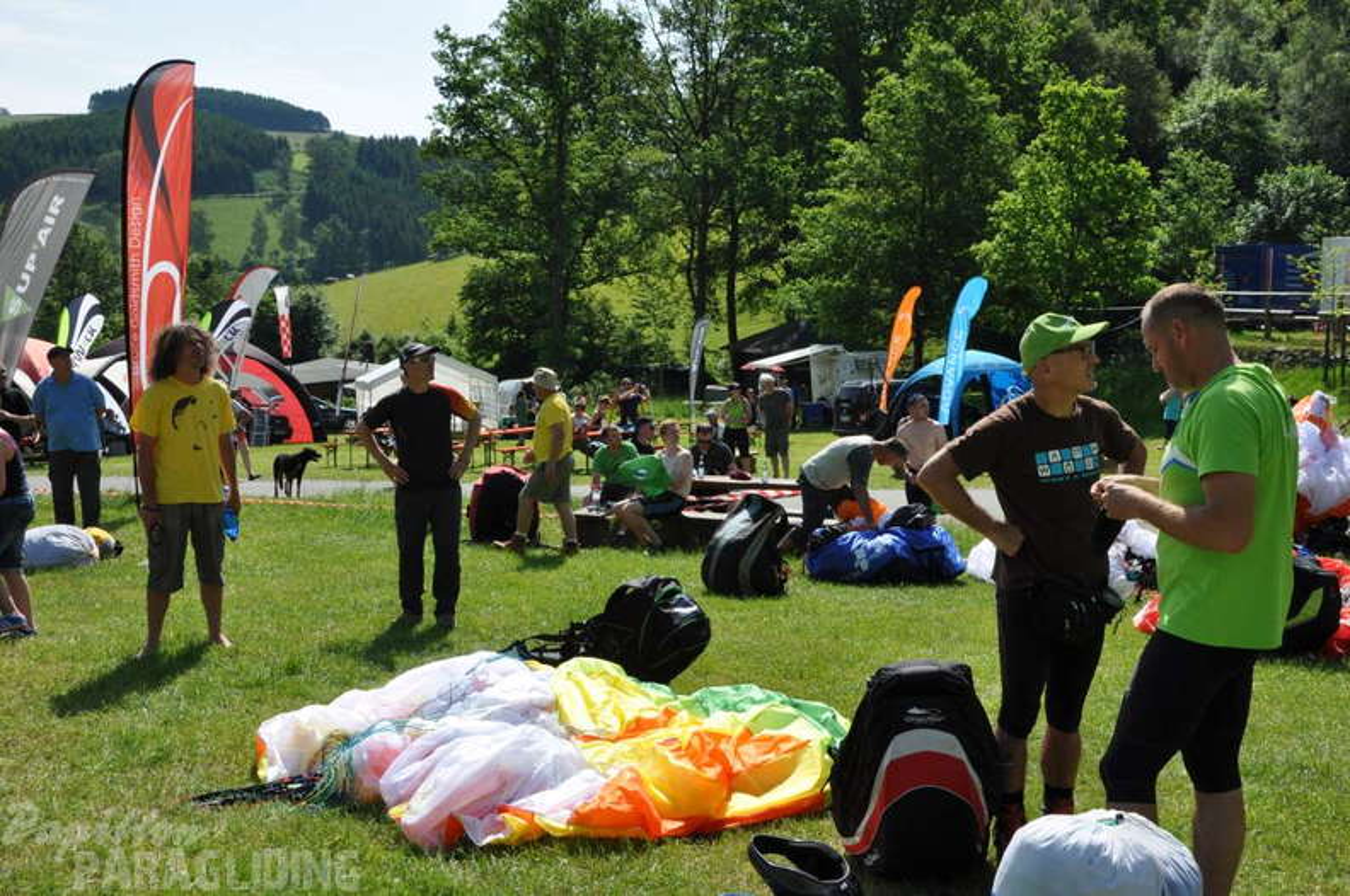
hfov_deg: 43.7
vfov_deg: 29.8
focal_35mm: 45
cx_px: 675
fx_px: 1685
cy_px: 448
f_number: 13
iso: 200
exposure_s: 1/160
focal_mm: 30
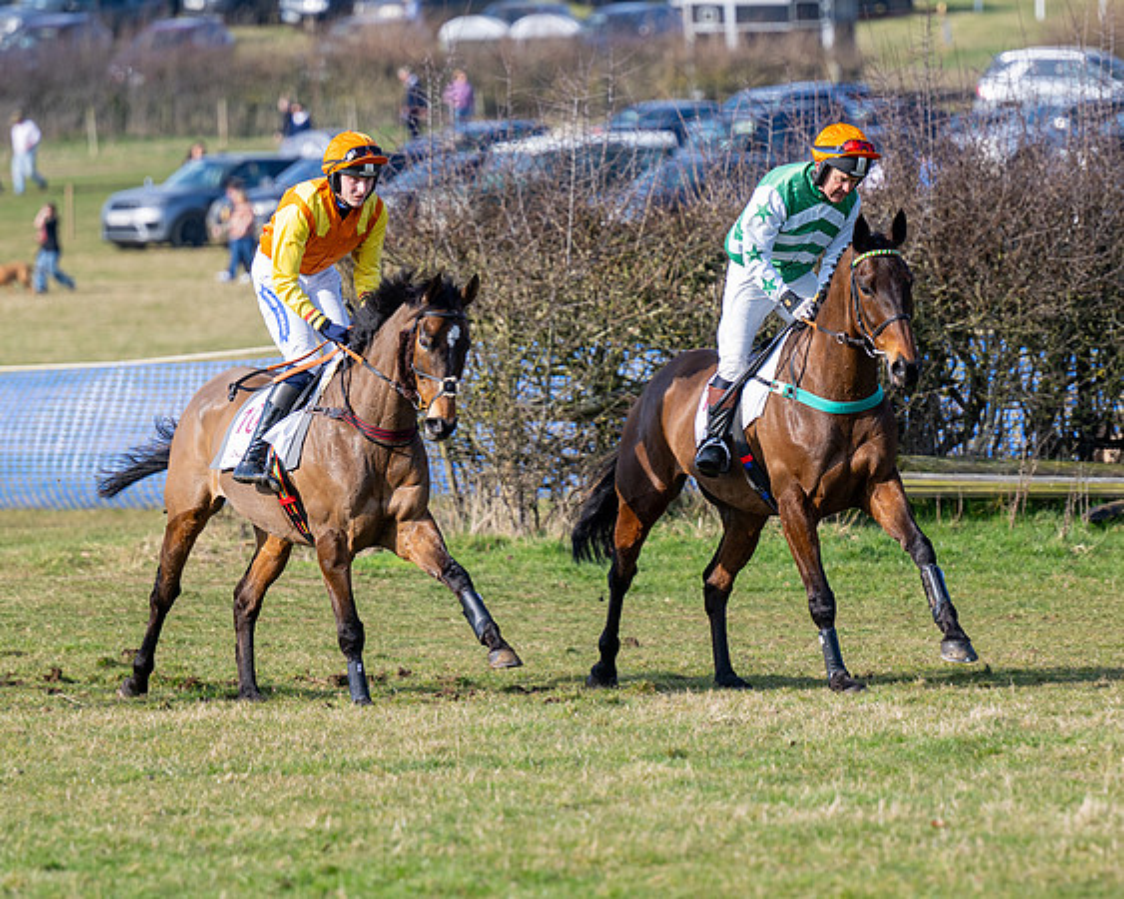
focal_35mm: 325
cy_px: 577
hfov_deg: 5.9
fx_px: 10815
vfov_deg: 4.8
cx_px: 566
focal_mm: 150
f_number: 2.8
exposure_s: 1/1250
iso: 100
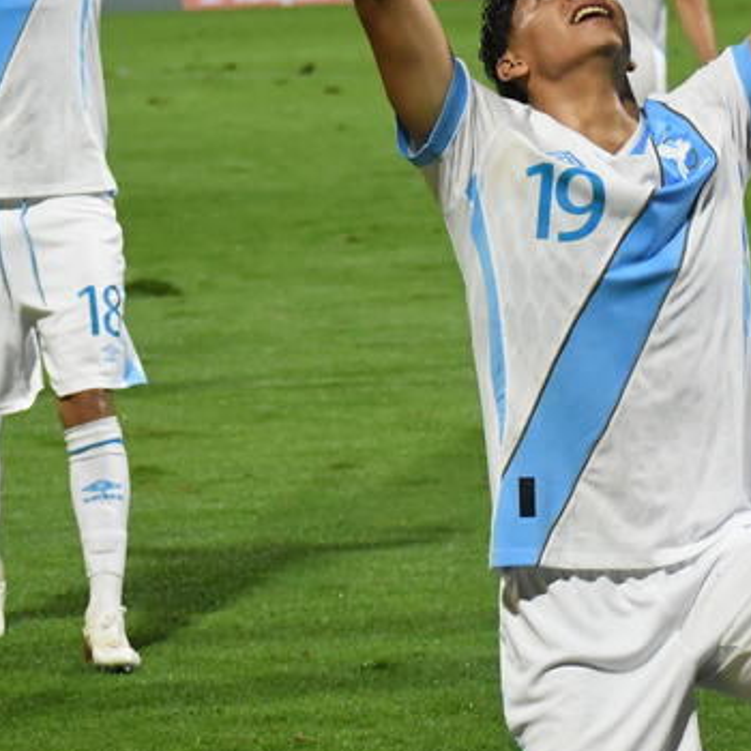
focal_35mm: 240
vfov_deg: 7.3
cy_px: 203
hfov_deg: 7.3
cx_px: 558
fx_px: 5891
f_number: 4.5
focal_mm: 70
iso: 6400
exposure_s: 1/800
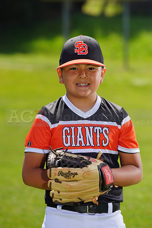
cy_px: 114
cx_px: 76
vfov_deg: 7.9
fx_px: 1639
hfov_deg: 5.3
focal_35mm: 259
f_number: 8
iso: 100
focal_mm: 259
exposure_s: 1/250
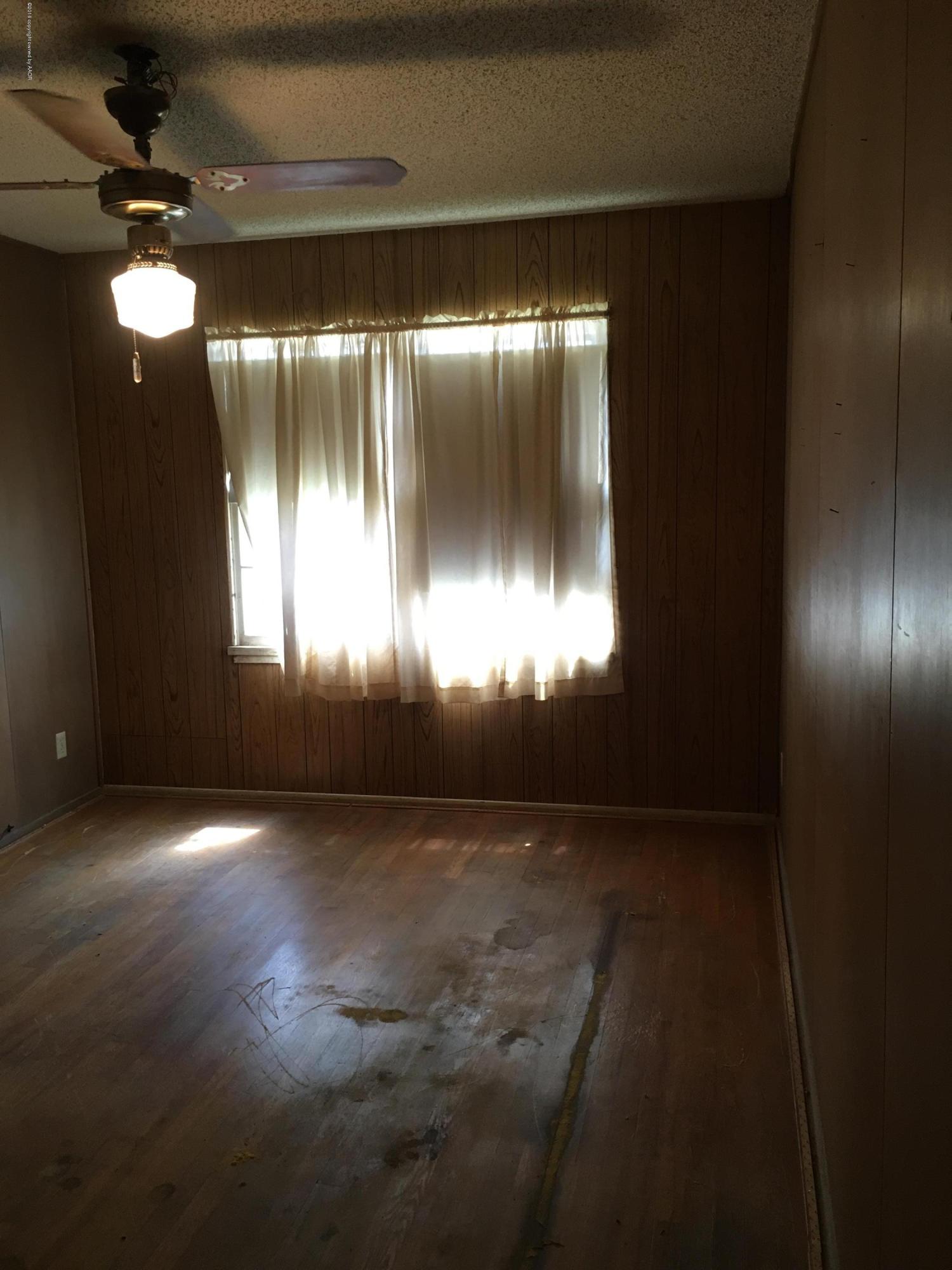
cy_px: 635
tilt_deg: -8.7
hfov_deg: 48.2
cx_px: 476
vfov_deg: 61.7
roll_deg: +2.0
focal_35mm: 29
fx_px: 1063
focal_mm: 4.15
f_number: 2.2
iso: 80
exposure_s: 1/30
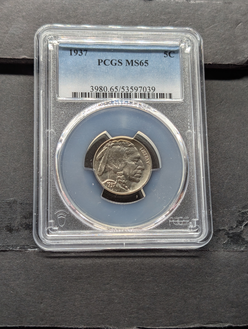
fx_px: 467
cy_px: 164
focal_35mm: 49
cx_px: 124
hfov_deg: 29.7
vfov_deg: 38.9
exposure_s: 1/109
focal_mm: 6.9
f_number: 1.68
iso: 64
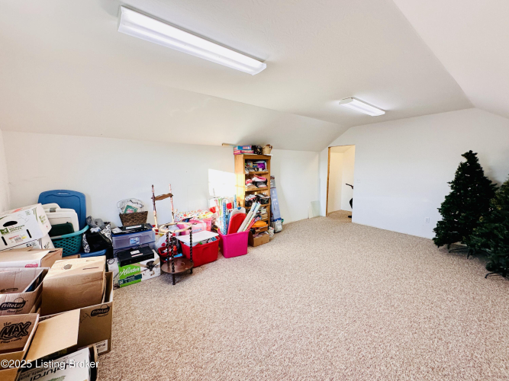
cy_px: 190
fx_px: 206
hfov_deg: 102.1
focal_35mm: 14
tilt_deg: -7.0
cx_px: 254
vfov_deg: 85.7
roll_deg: +0.2
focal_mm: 2.22
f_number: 2.2
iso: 100
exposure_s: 1/120
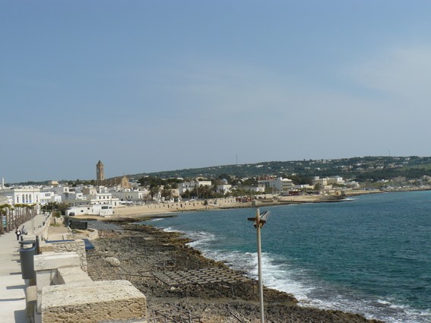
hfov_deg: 43.9
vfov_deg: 33.6
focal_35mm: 43
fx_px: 535
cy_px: 162
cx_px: 216
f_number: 7.1
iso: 100
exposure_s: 1/400
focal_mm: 7.1
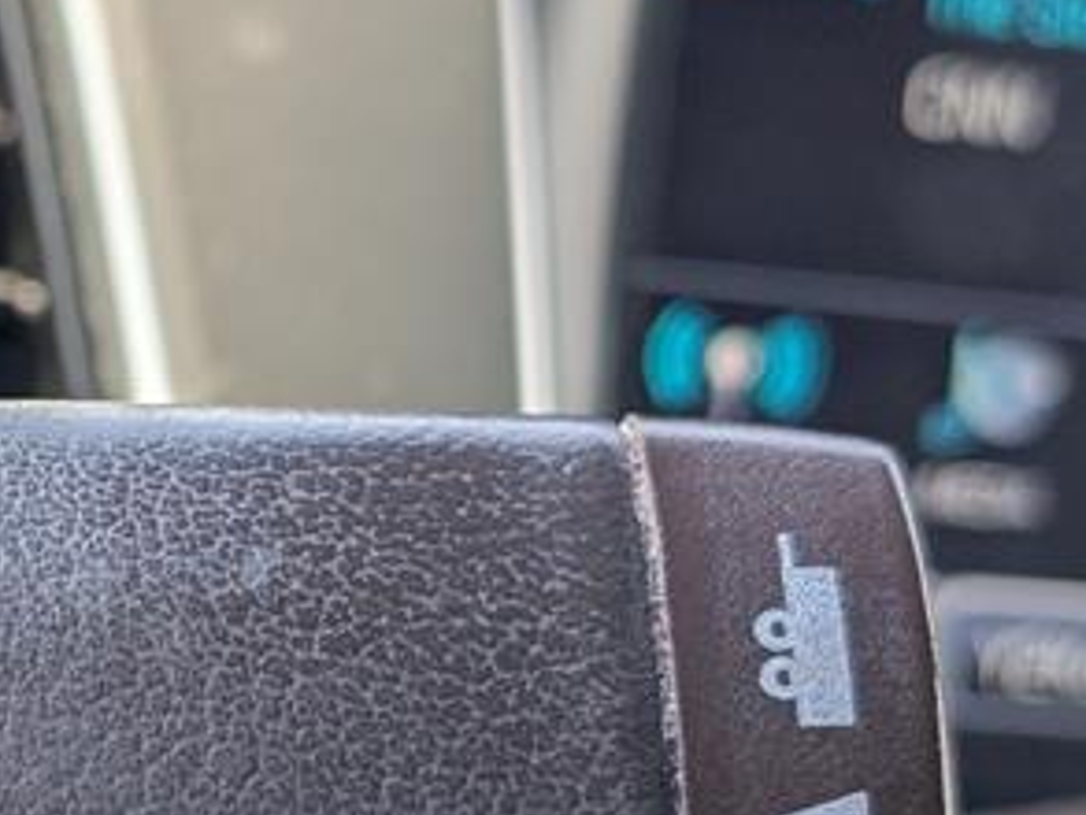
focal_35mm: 107
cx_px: -7
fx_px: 3358
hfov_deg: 17.9
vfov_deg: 13.7
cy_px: 730
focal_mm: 6.9
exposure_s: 1/263
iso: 36
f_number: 1.68
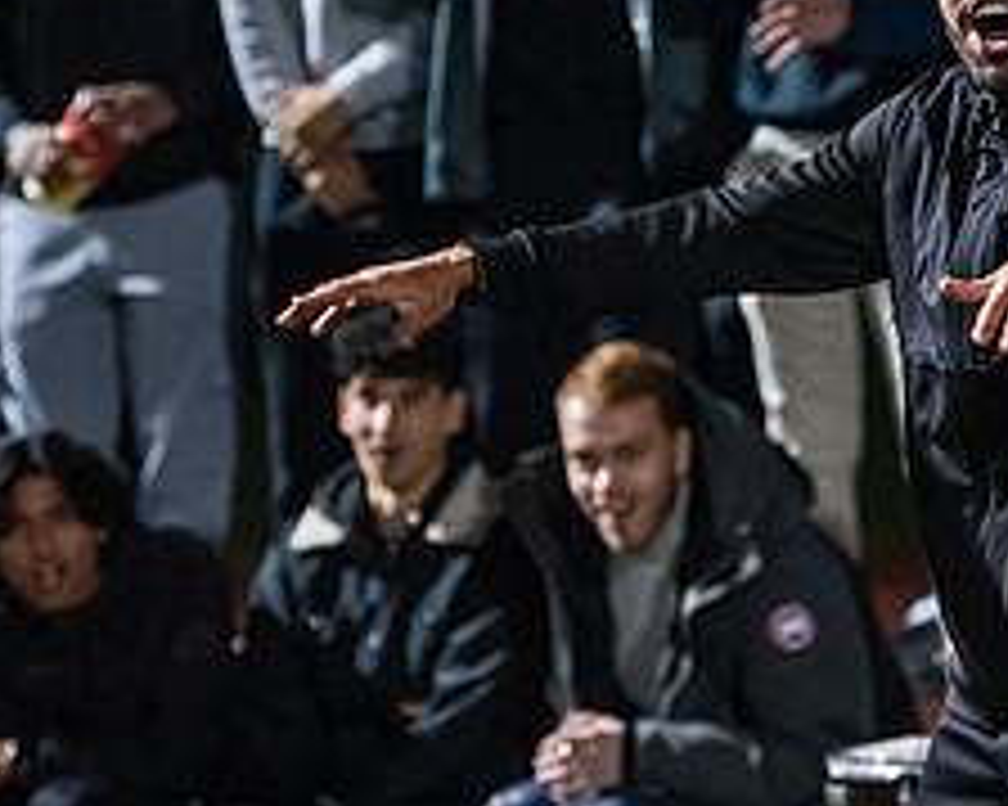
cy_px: 169
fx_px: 8409
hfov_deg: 6.8
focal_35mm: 282
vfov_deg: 5.5
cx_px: 936
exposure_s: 1/400
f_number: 2.8
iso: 8000
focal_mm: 116
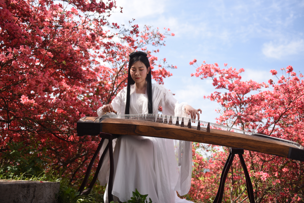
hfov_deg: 54.4
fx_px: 296
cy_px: 102
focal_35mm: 35
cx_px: 152
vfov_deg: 37.9
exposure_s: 1/1250
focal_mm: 35
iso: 100
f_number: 2.8
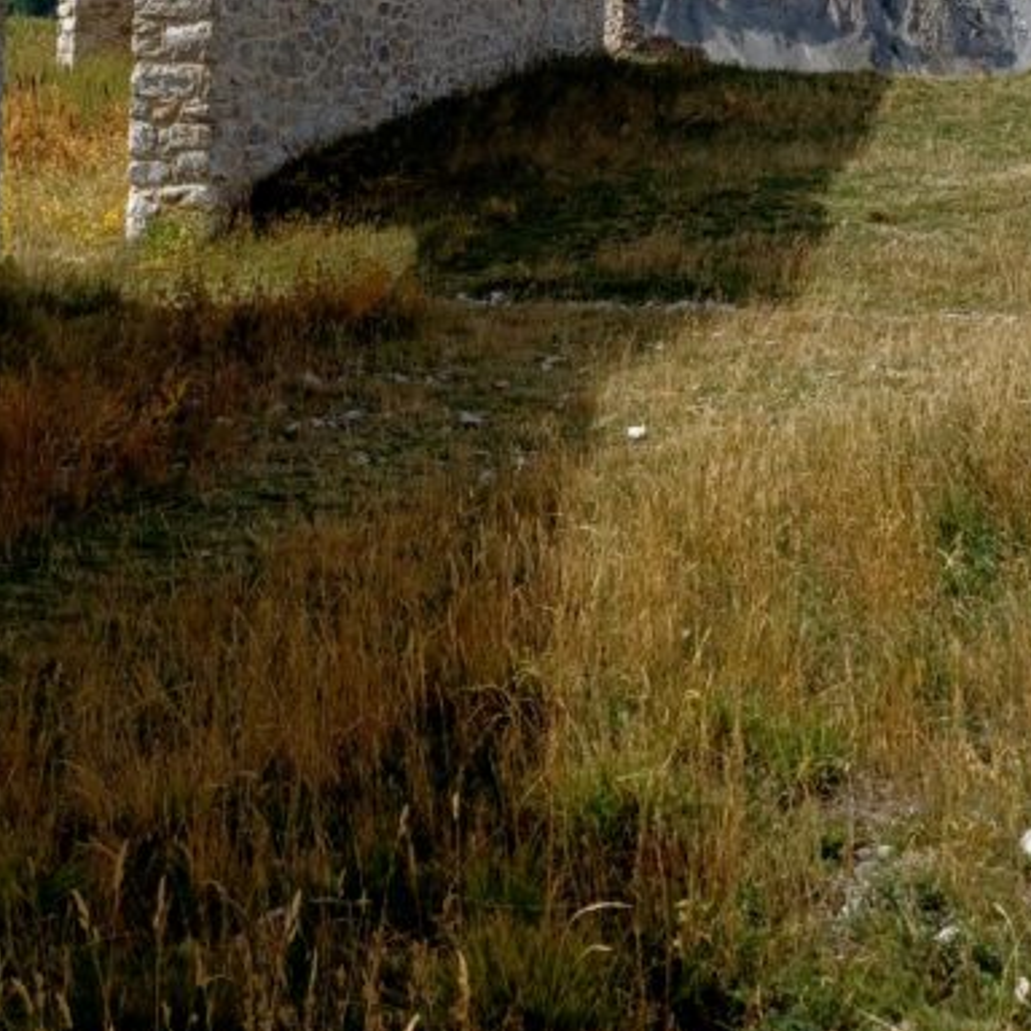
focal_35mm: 59
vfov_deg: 27.4
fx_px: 1988
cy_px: -3
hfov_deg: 29.1
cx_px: 510
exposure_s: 1/385
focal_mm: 4.6
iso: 32
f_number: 1.8
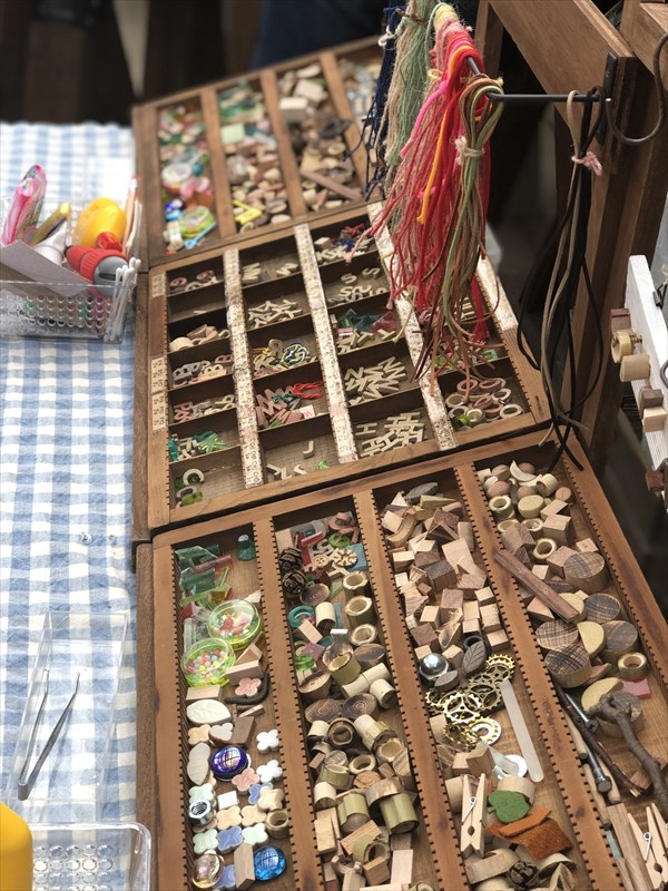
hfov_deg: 25.7
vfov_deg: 33.8
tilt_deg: -33.1
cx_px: 334
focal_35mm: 57
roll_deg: -4.9
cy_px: 446
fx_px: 1467
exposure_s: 1/120
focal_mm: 6.6
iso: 25
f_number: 2.8
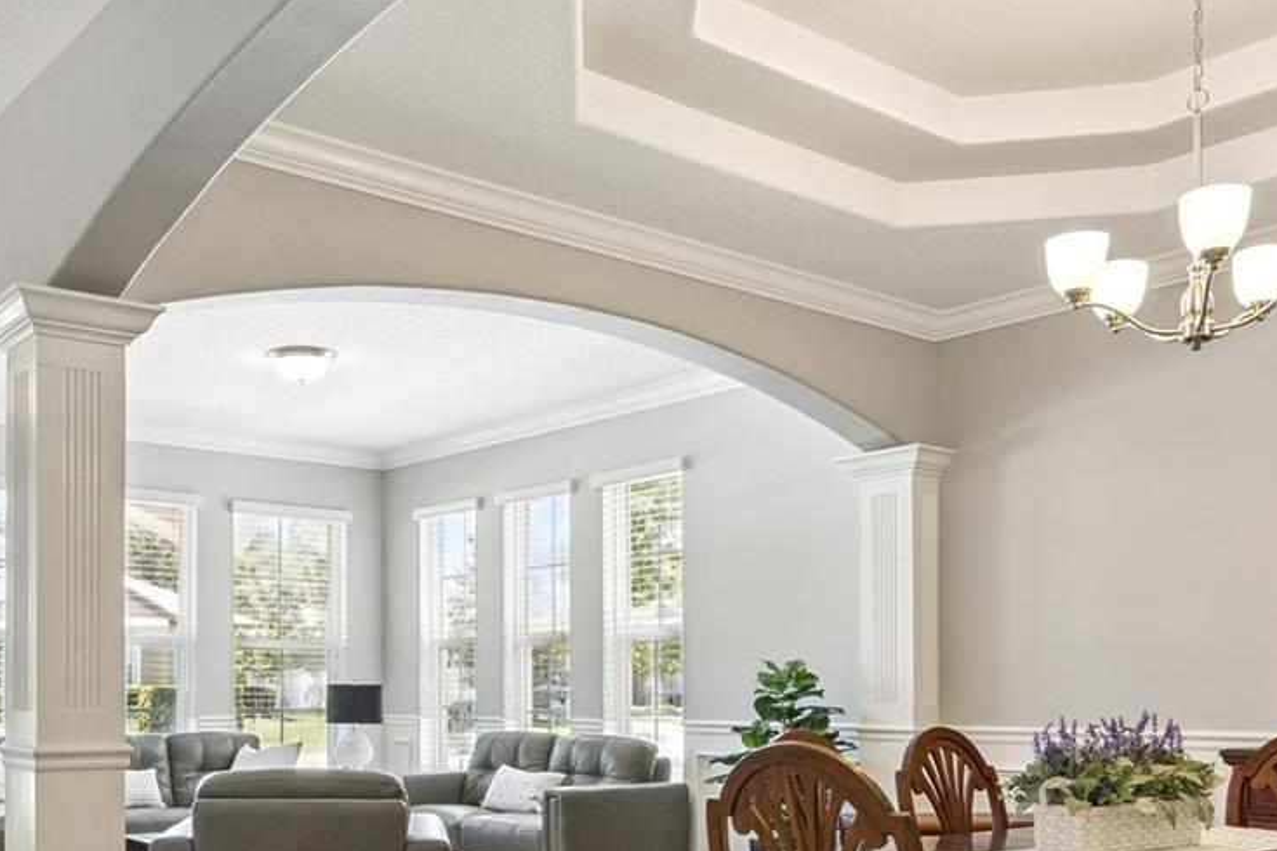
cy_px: 700
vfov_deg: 34.7
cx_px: 325
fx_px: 1312
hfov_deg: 49.9
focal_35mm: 37
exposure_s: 1/30
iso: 800
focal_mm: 17
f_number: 9
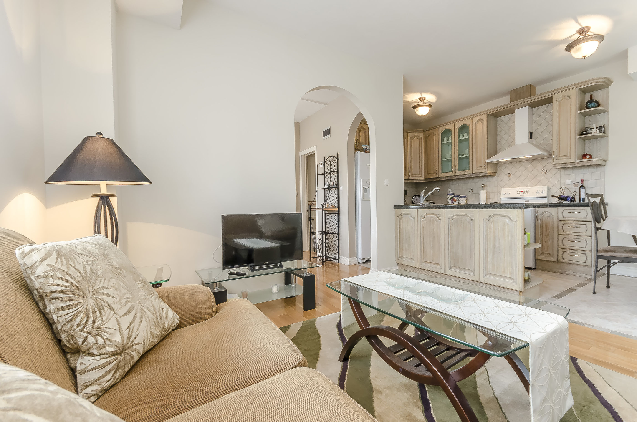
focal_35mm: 16
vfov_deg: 71.8
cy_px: 211
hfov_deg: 95.1
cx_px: 318
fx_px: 291
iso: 250
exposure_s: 1/13
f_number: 8
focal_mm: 11
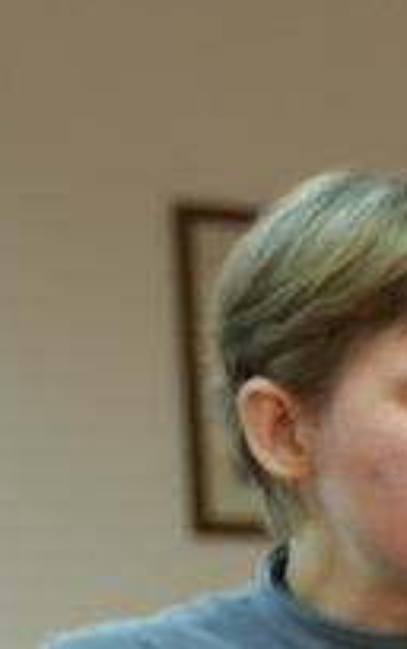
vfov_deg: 7.3
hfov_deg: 4.2
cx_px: 1892
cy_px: 1147
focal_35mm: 280
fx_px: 4955
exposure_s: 1/40
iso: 640
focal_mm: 40
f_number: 2.8
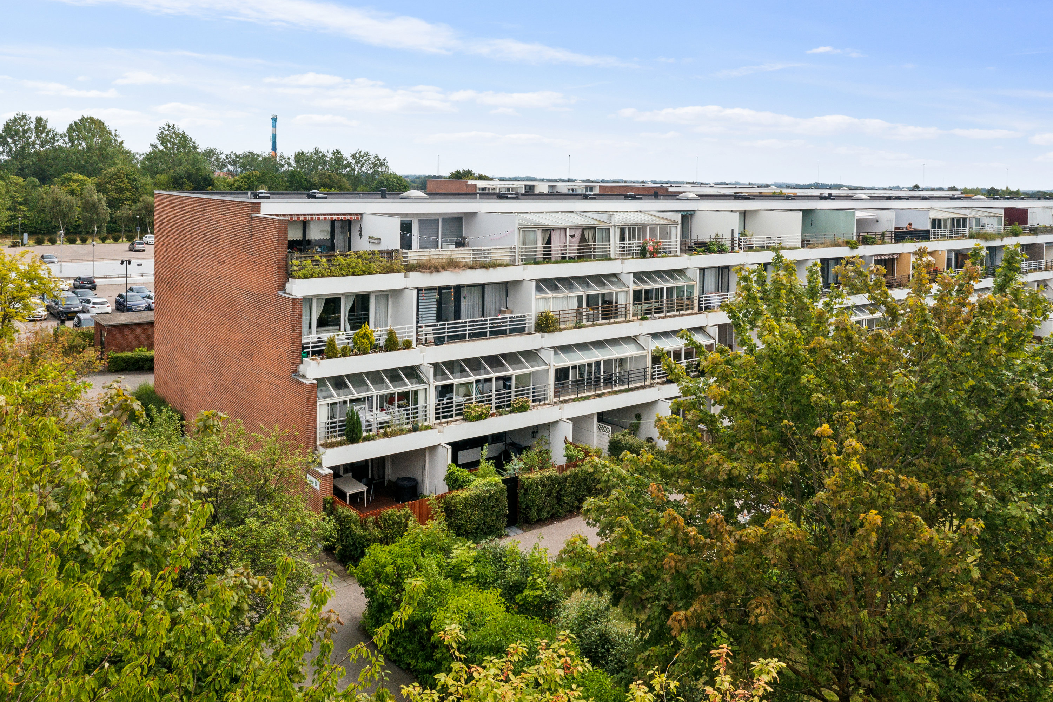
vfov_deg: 46.4
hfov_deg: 65.5
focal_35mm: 28
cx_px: 526
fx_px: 819
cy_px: 351
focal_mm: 10.3
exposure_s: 1/100
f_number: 8
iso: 100
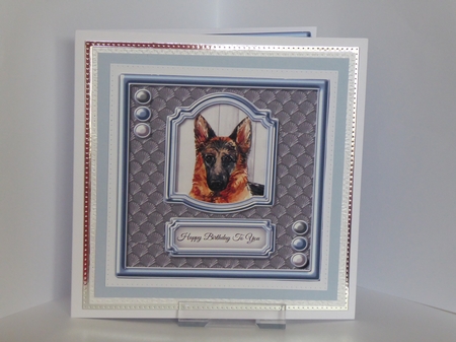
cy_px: 171
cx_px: 228
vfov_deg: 13.8
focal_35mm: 107
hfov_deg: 18.4
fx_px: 1409
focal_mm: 17.5
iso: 640
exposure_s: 1/125
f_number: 5
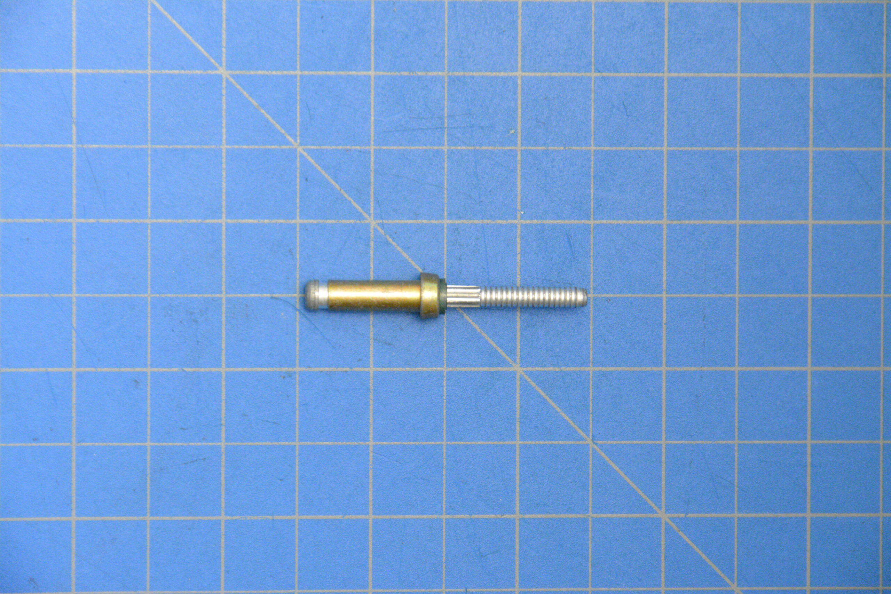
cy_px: 297
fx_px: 7425
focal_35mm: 300
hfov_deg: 6.9
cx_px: 446
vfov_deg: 4.6
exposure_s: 1/8
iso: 6400
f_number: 8
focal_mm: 200
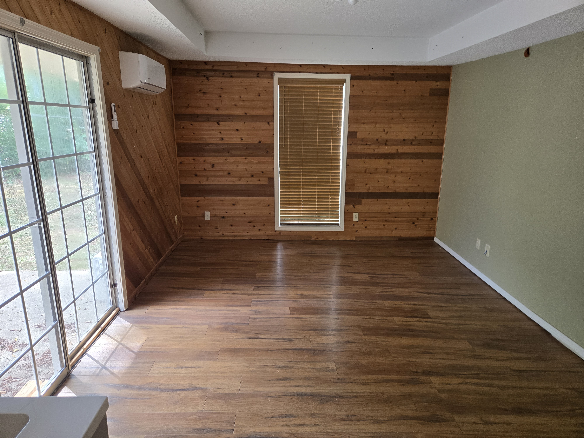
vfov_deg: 58.9
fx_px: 388
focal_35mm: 23
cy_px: 219
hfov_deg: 73.9
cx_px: 292
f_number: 1.8
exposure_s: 1/180
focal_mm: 5.4
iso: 160
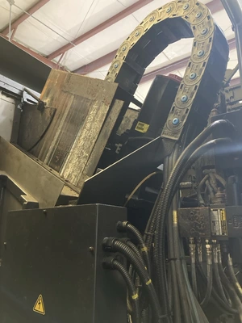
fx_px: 261
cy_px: 162
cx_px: 121
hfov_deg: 49.7
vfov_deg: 63.4
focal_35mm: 28
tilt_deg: +17.5
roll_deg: -1.3
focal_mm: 3.99
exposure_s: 1/30
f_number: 1.8
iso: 640
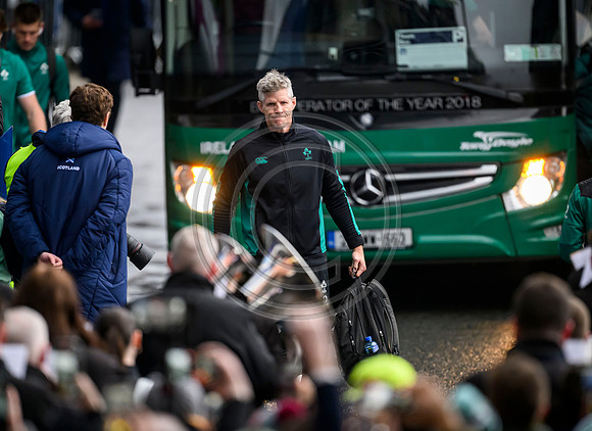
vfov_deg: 2.9
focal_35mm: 505
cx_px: 287
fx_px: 8545
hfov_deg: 4.0
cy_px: 215
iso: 3200
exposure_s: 1/1600
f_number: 2.8
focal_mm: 400
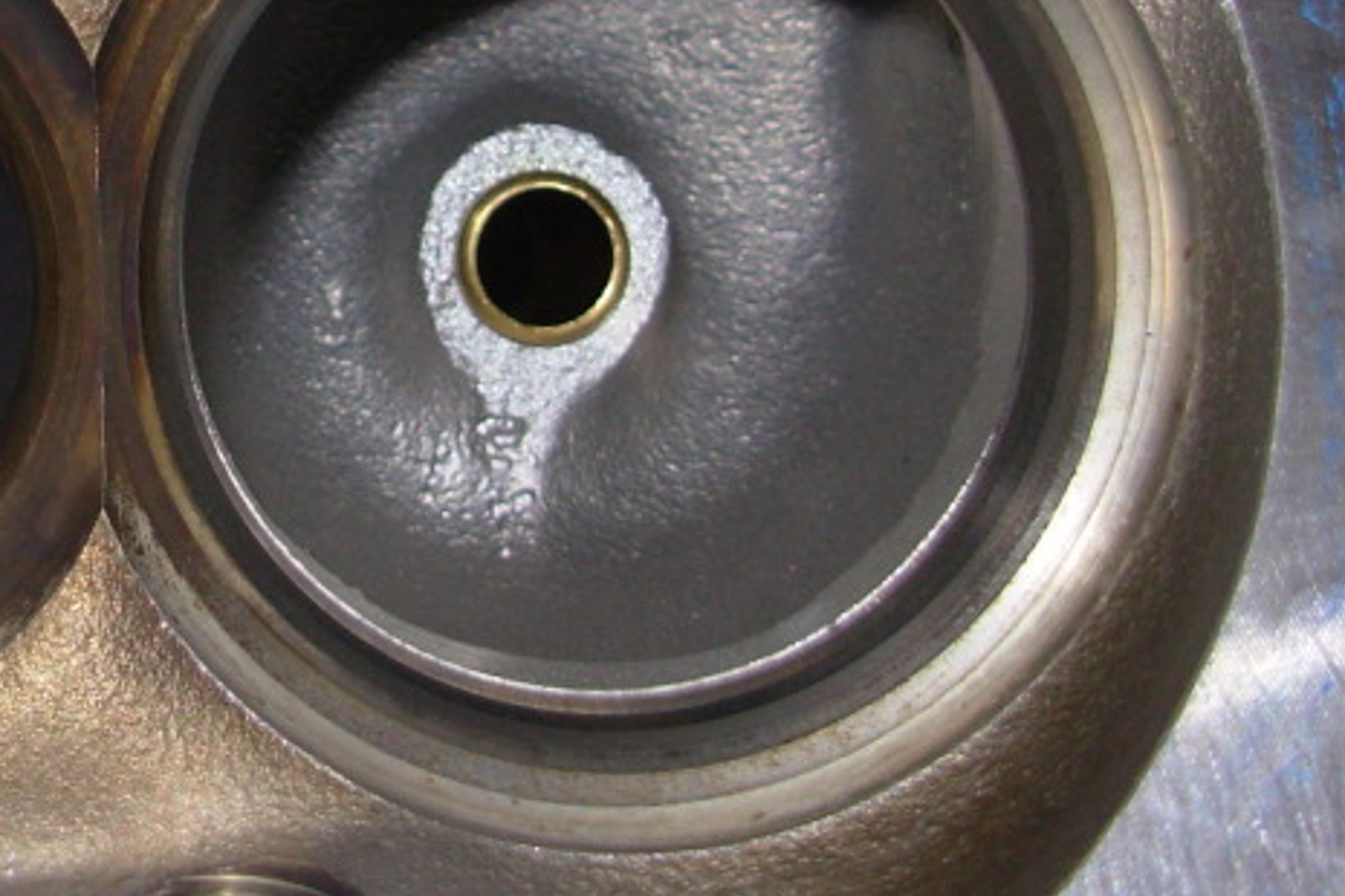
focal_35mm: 87
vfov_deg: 15.6
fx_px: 3250
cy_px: 142
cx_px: 249
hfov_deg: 23.0
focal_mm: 6.3
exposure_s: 1/32
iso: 50
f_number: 2.9
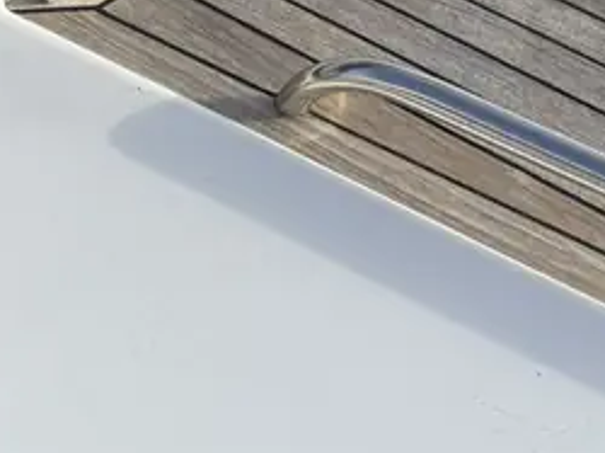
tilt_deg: -48.2
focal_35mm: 98
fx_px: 1711
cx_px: -605
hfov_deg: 15.8
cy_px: 171
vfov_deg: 15.0
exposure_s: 1/2525
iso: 80
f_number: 1.78
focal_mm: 6.76
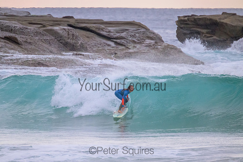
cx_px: 122
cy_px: 81
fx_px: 5507
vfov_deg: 1.7
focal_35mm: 816
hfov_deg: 2.5
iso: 8000
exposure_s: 1/320
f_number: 11
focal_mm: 800
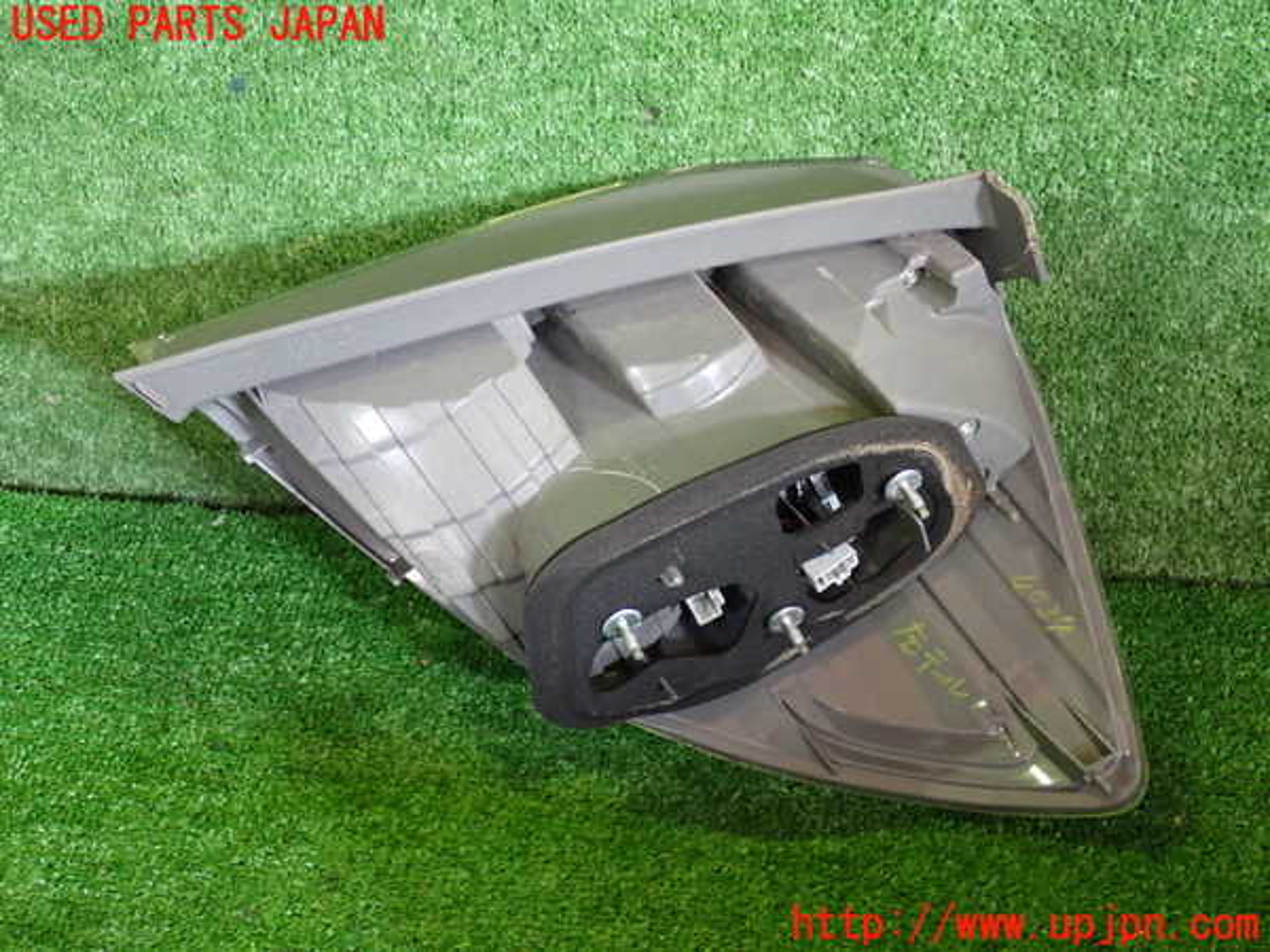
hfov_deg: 45.8
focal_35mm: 41
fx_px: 1504
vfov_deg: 35.1
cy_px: 476
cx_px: 635
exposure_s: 1/25
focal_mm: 7.31
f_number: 2.8
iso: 800
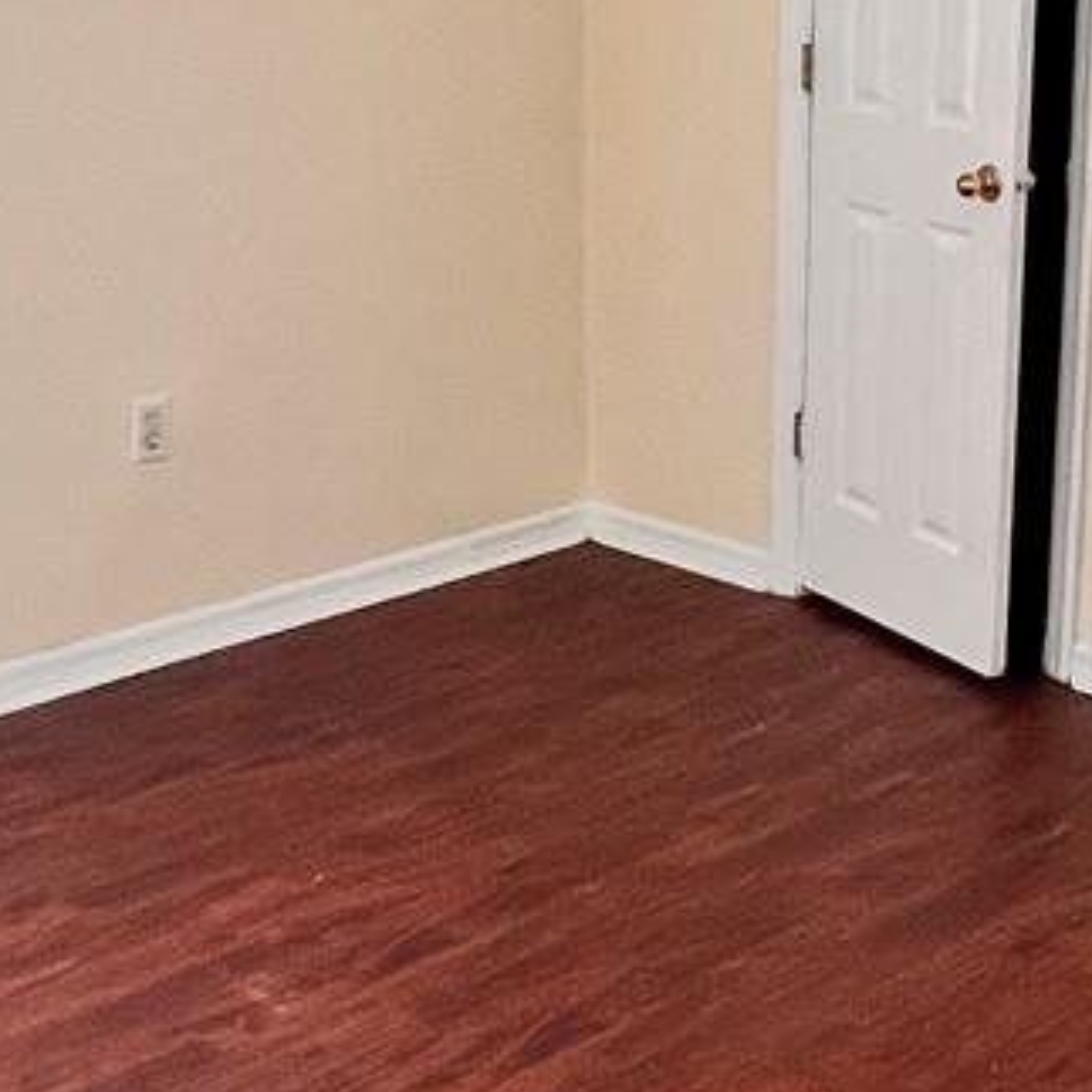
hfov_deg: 29.7
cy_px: 321
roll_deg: -0.8
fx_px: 2034
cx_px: 794
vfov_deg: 29.7
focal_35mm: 57
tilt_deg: -12.0
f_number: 1.8
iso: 320
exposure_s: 1/60
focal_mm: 1.57
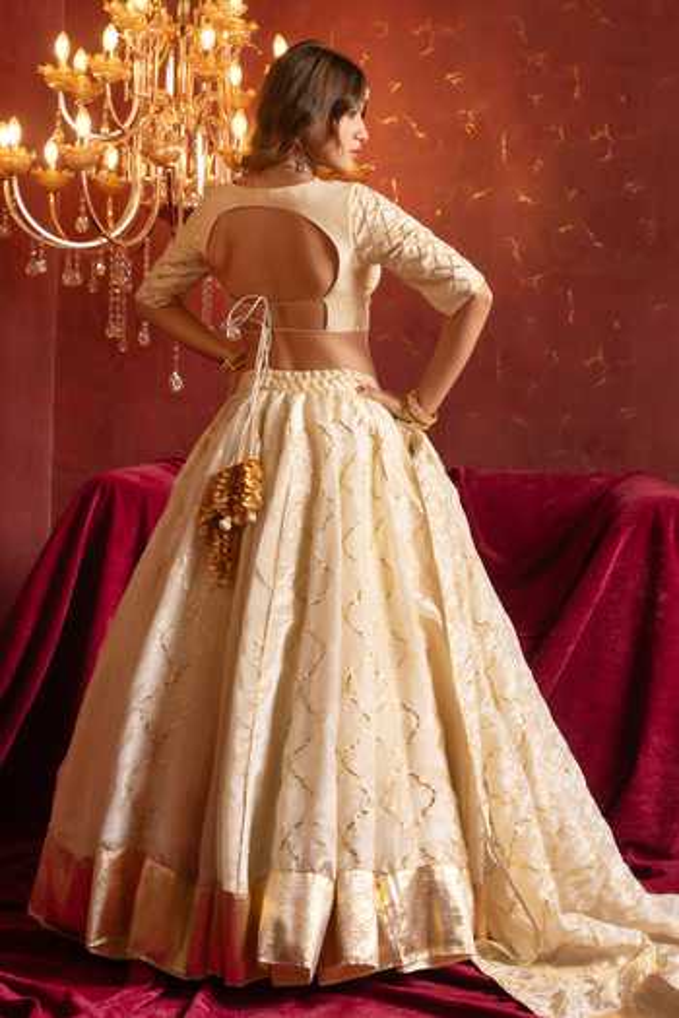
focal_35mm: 50
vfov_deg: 39.6
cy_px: 509
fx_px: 1414
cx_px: 340
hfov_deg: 27.0
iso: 200
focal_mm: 50
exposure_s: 1/160
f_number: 6.3
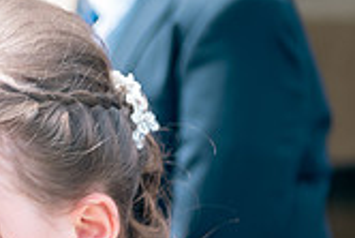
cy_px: 338
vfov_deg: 6.3
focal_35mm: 217
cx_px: -13
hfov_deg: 9.4
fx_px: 2142
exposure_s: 1/250
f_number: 3.5
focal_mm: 62
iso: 80
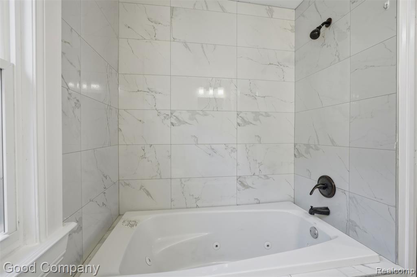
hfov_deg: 96.8
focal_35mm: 16
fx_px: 185
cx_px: 208
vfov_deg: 73.7
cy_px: 138
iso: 250
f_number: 8
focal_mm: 16
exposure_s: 1/200
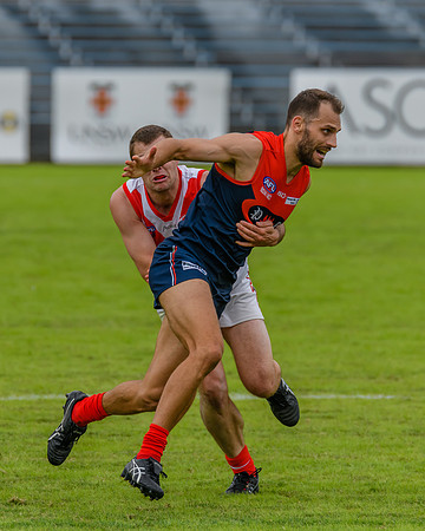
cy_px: 242
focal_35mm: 669
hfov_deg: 2.3
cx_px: 163
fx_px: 10519
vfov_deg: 2.9
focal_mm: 420
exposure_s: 1/2500
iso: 800
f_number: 6.3
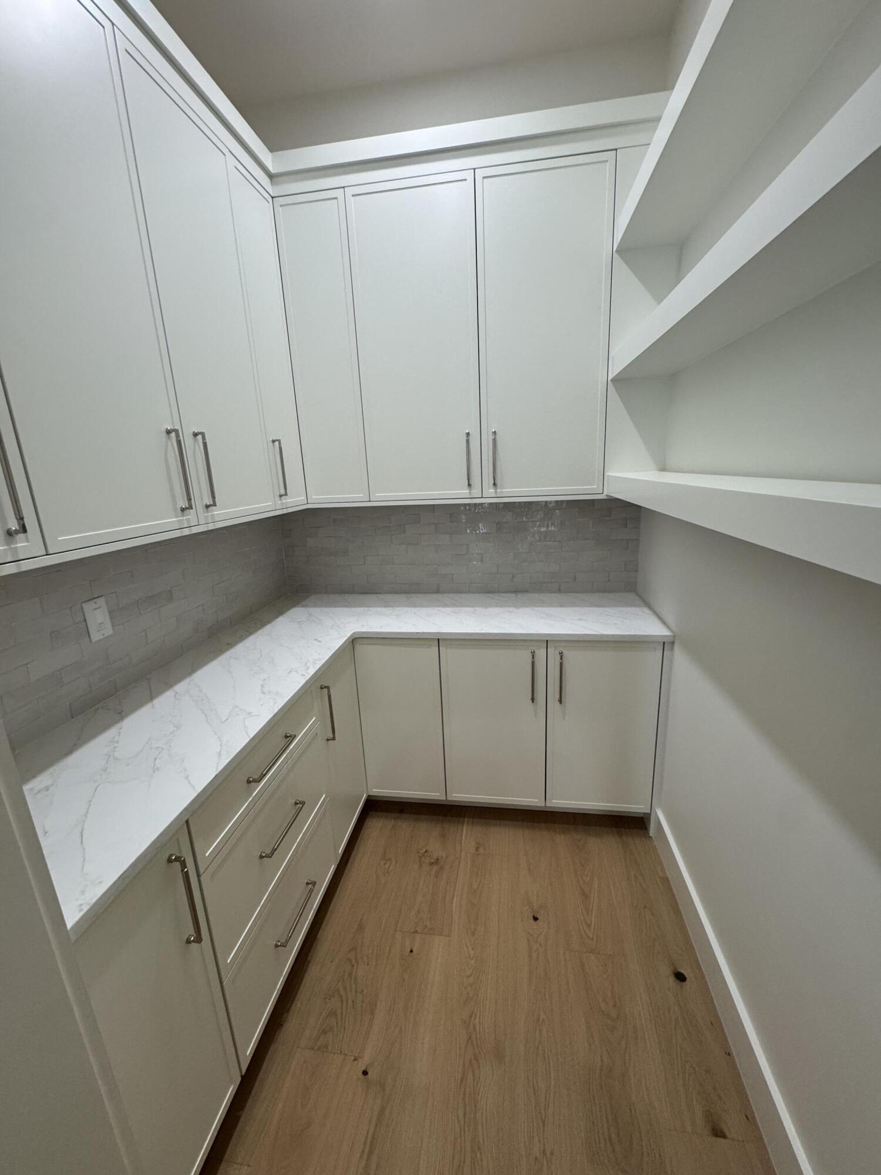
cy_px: 588
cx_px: 440
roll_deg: +3.3
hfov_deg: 85.7
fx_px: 475
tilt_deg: -13.6
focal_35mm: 14
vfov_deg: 102.1
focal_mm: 2.22
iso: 250
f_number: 2.2
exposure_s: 1/120
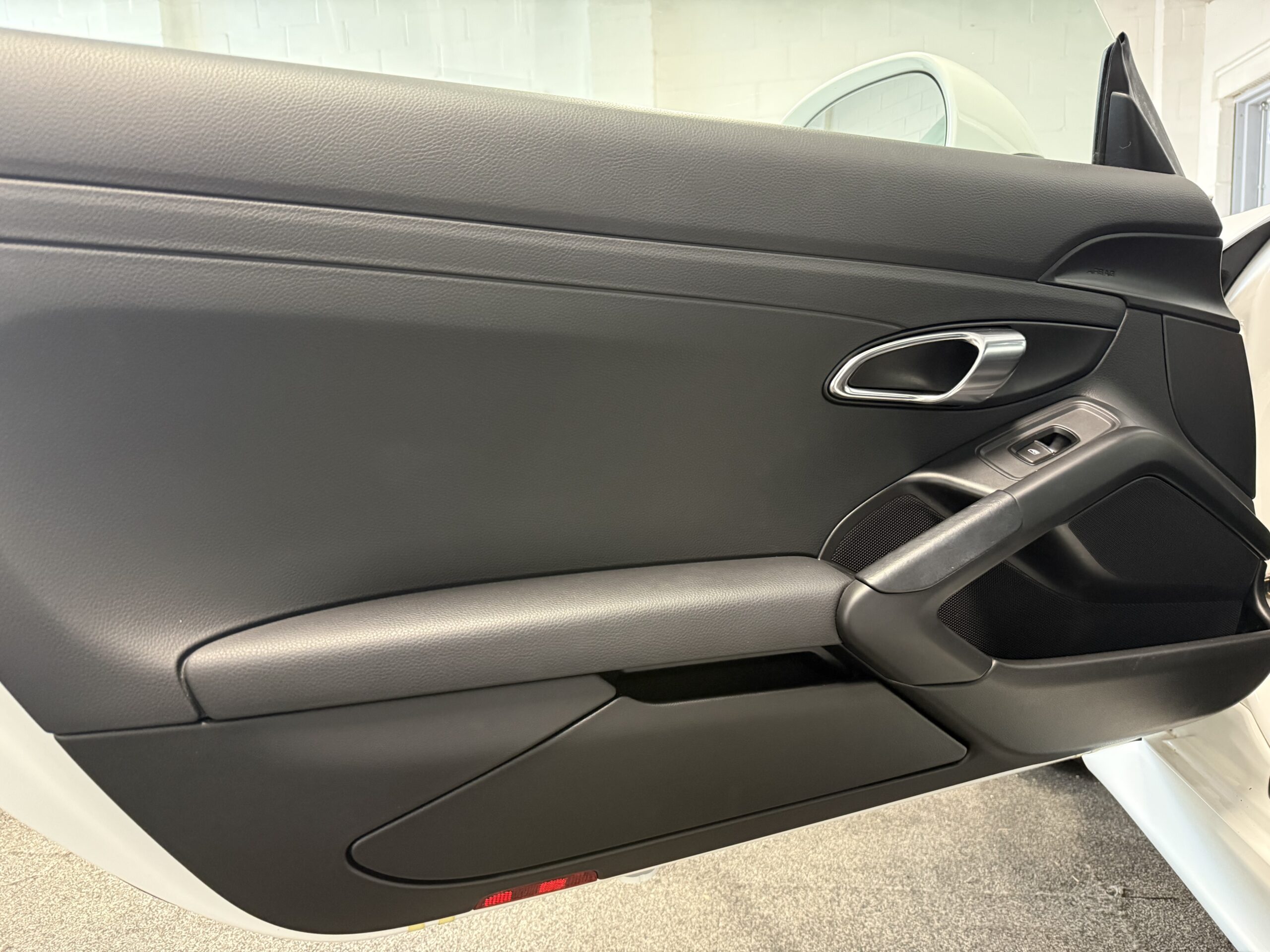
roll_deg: +2.8
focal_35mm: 24
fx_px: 881
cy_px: 476
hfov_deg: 71.6
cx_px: 635
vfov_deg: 56.8
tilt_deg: -7.2
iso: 800
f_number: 1.78
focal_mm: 6.76
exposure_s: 1/33
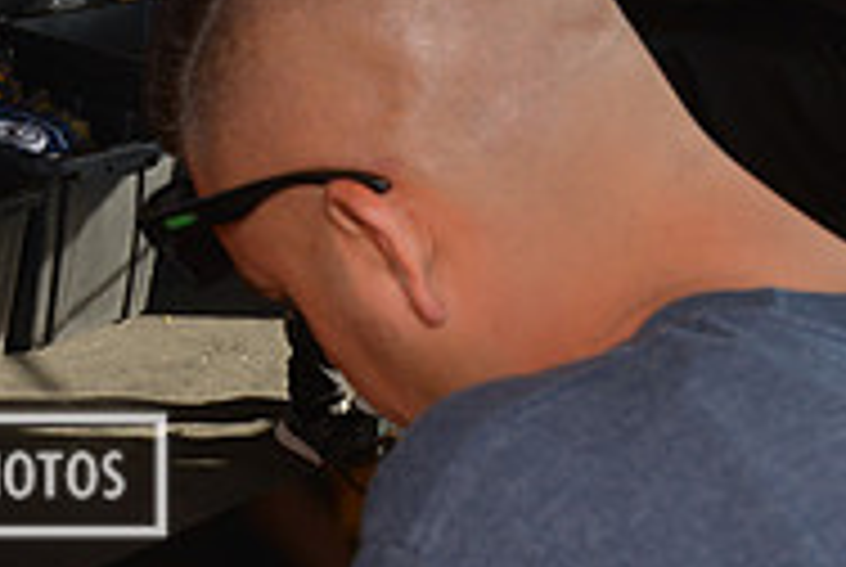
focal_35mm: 74
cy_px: -200
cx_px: -153
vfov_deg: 17.2
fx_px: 1742
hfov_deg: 24.8
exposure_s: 1/200
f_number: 7.1
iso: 200
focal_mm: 24
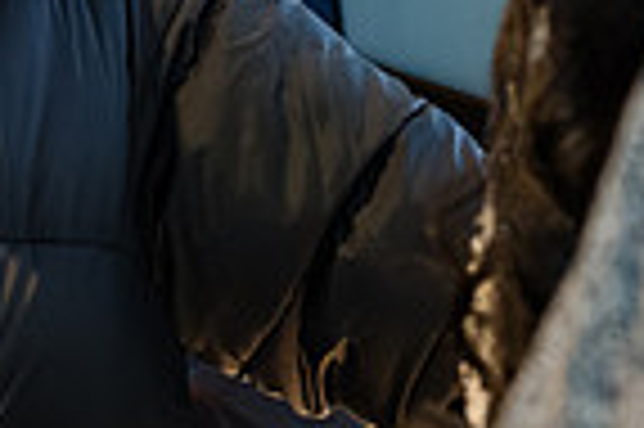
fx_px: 4932
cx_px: -81
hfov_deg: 7.4
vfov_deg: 5.0
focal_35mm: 276
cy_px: -54
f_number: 5
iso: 6400
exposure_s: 1/200
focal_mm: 68
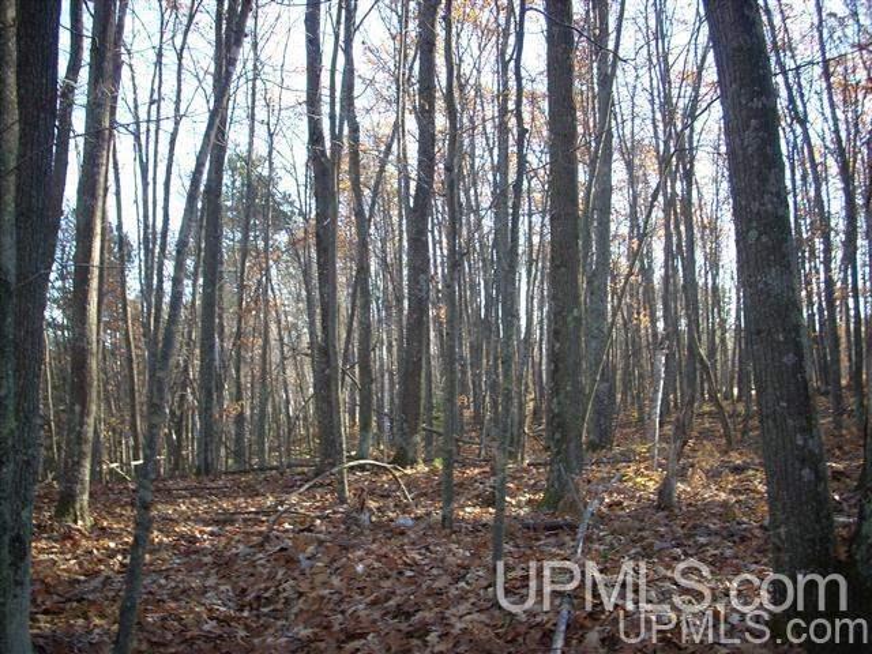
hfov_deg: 50.1
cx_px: 436
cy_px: 327
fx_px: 932
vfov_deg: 38.7
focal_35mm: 37
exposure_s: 1/60
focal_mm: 6.2
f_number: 2.8
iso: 64
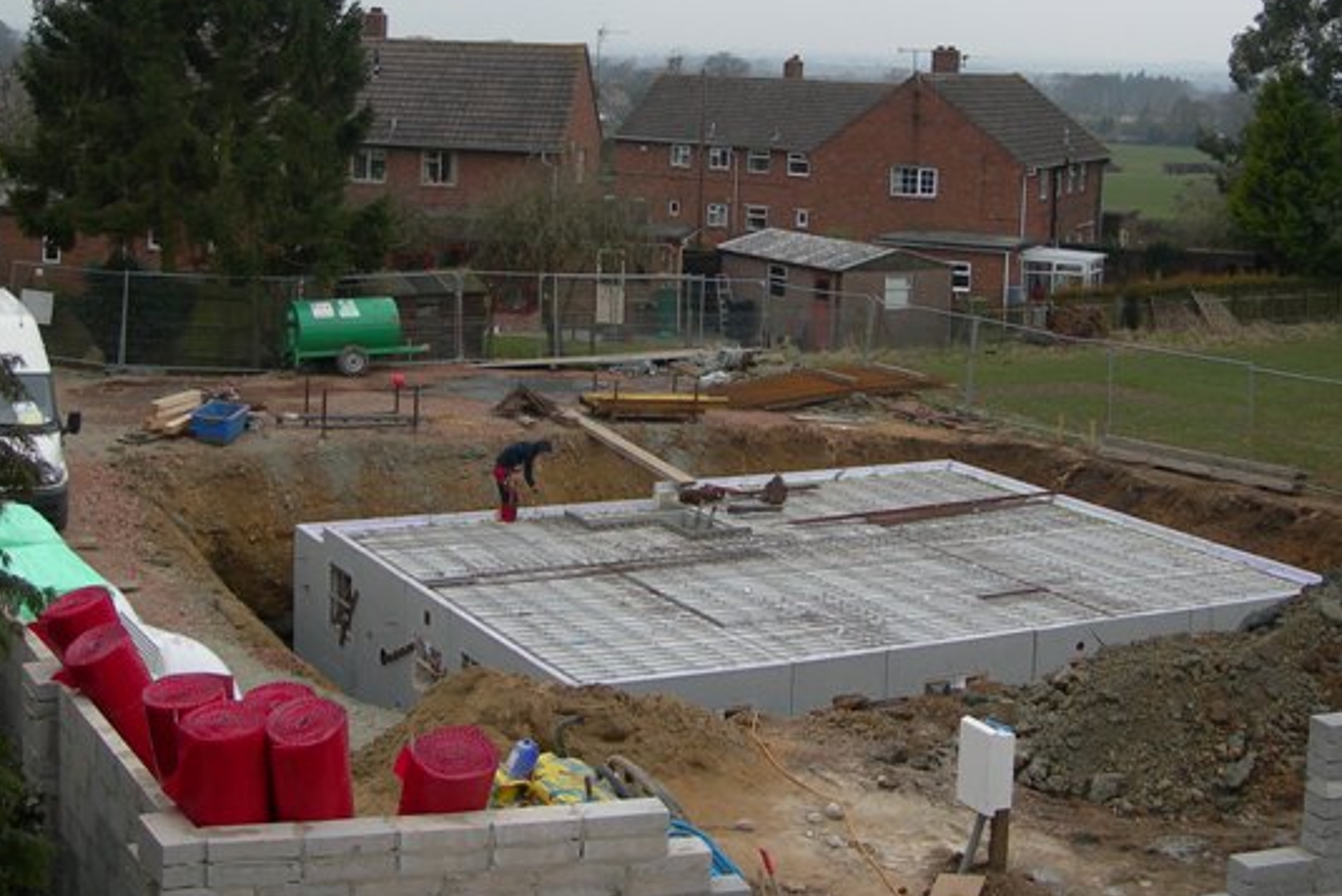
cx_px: 744
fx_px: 2200
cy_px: 192
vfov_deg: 22.7
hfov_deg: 33.9
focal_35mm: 59
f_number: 2.8
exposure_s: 1/53.1
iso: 50
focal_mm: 7.8
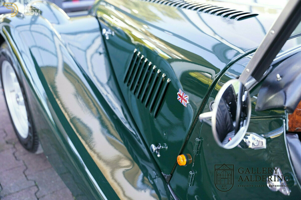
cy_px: 100
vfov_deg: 30.8
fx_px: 365
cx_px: 150
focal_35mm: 44
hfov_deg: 44.9
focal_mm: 43.6
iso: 1600
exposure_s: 1/160
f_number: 3.5
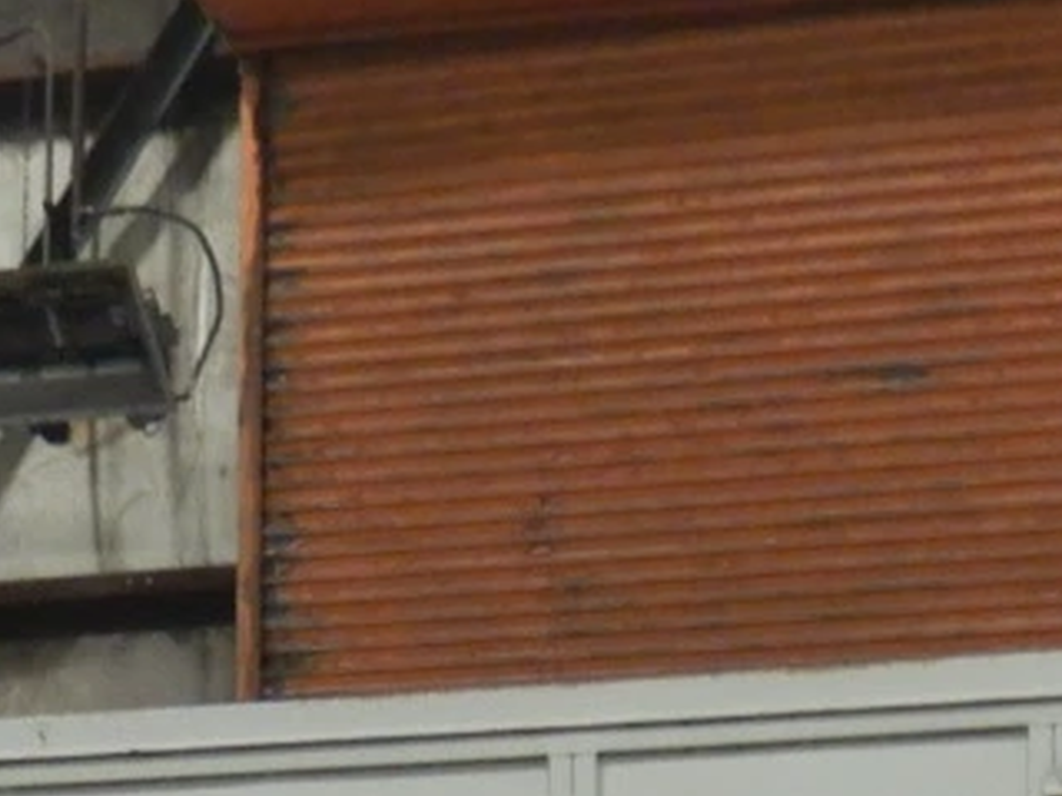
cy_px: 1771
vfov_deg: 10.9
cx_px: 896
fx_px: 3682
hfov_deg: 16.3
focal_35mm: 120
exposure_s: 1/15
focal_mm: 4.3
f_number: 2.8
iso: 400
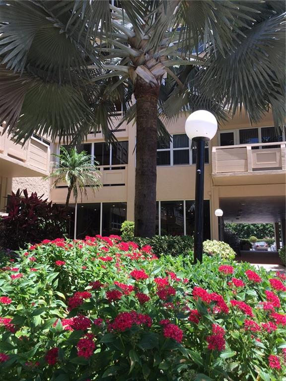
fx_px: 319
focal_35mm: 29
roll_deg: +0.2
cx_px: 143
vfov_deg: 61.7
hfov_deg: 48.2
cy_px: 190
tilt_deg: +9.7
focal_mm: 4.15
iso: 25
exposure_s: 1/527
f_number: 2.2
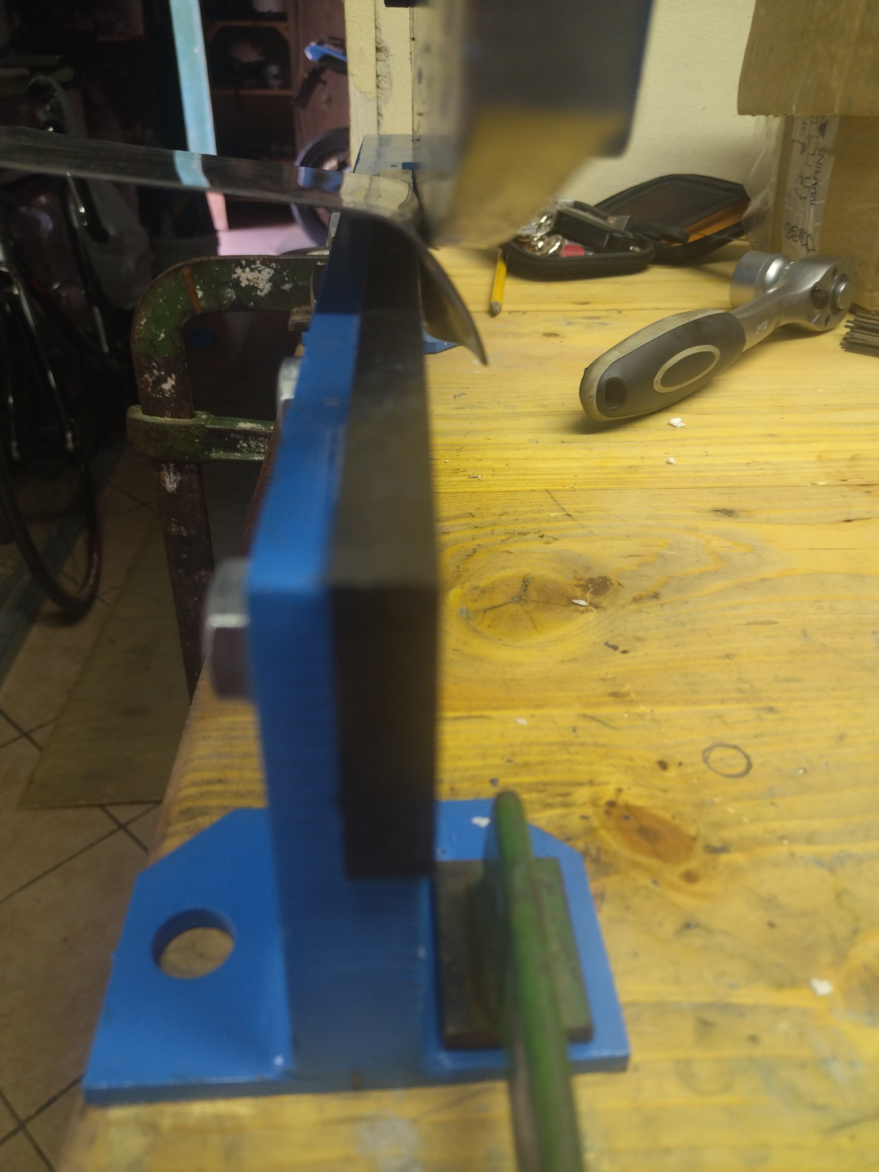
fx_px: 914
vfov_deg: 65.3
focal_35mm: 27
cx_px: 440
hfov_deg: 51.4
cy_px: 586
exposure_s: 1/33
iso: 113
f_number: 1.79
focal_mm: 4.74
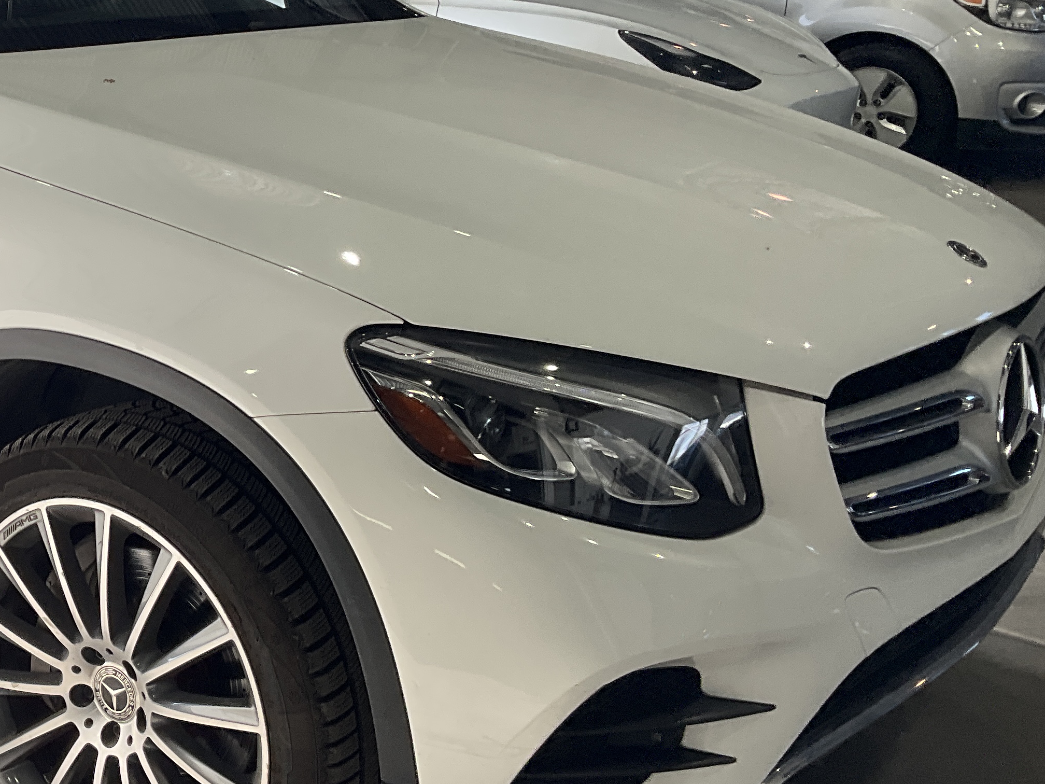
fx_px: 1751
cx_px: 72
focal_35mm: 58
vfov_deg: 25.2
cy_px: 326
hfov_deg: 31.4
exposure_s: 1/391
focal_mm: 3
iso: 25
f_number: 1.8
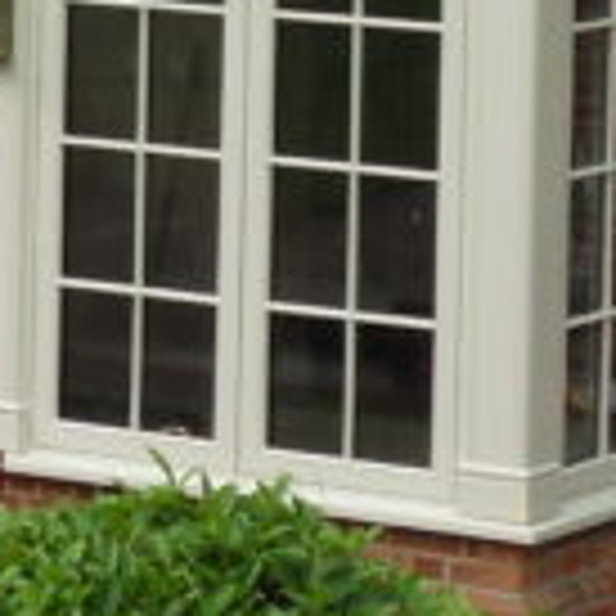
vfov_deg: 5.8
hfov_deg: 5.8
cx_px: -499
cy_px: -450
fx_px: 5980
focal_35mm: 297
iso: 80
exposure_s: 1/500
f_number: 4.2
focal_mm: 7.9
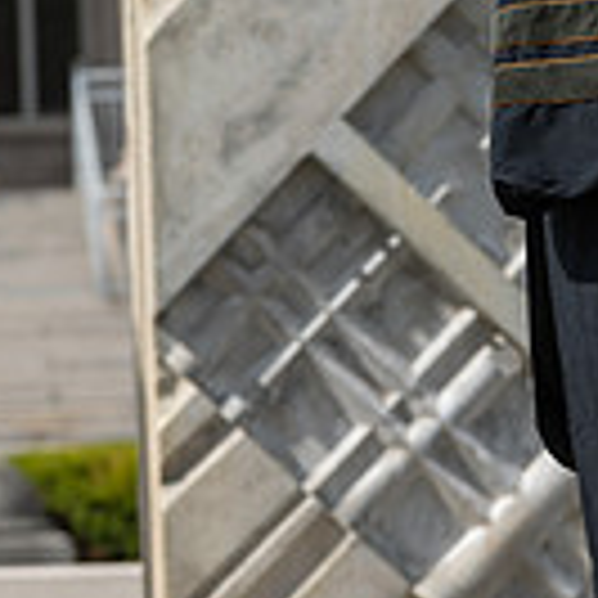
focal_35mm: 403
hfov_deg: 4.3
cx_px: 393
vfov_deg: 4.3
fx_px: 7877
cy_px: 130
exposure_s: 1/640
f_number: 4.5
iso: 125
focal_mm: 140
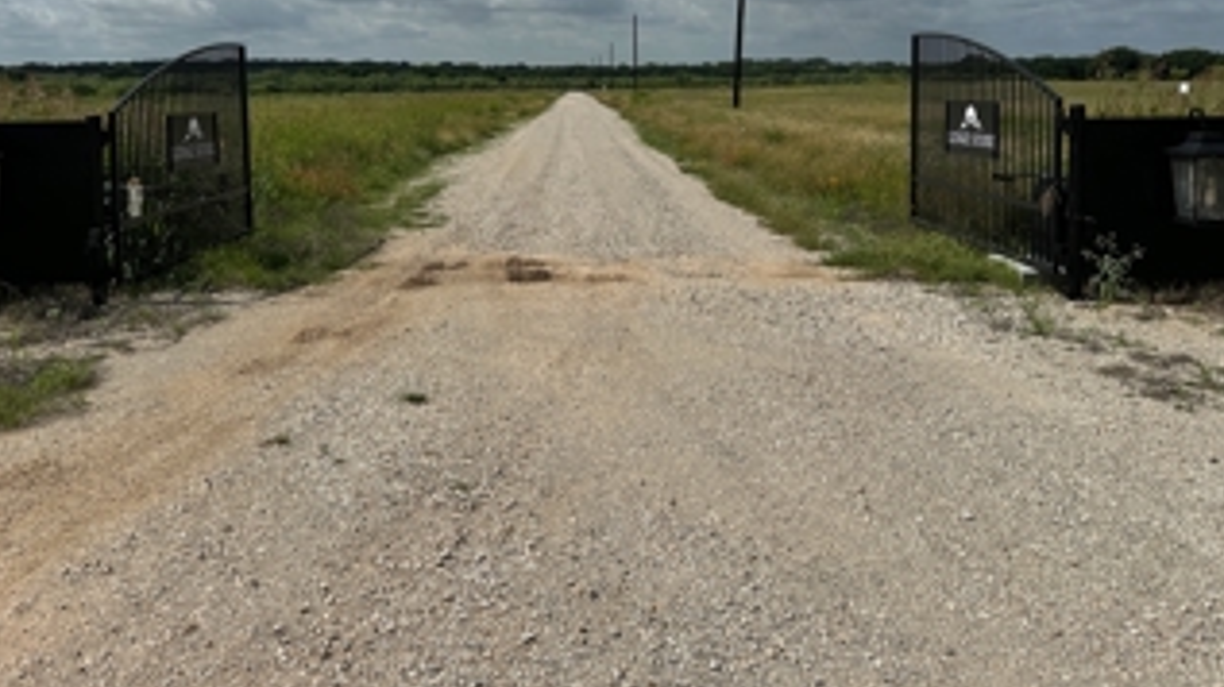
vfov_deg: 34.7
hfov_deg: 59.4
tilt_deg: -4.9
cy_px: 162
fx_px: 1071
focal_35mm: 33
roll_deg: +0.8
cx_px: 568
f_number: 1.78
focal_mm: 6.86
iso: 80
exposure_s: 1/9709
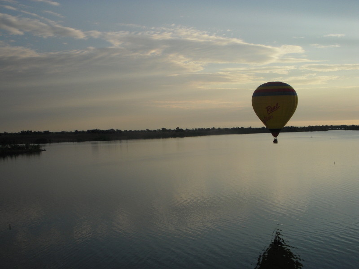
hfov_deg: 40.4
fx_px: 487
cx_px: 180
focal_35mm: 47
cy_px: 134
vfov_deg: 30.9
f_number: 6.9
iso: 100
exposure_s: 1/320
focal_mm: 7.9
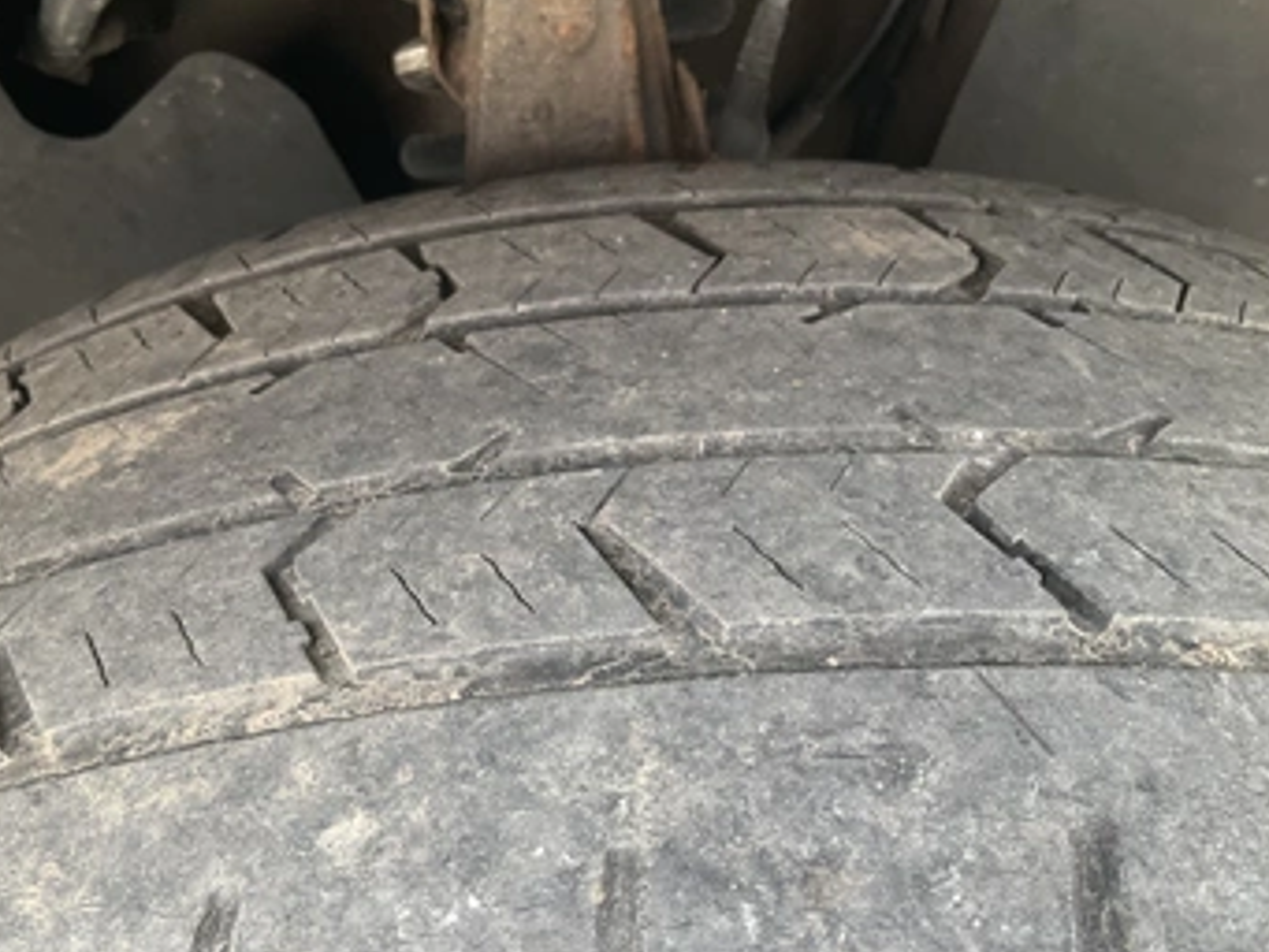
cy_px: 543
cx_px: 569
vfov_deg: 41.7
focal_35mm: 34
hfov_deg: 53.8
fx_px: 1247
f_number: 1.8
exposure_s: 1/89
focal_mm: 3
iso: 64
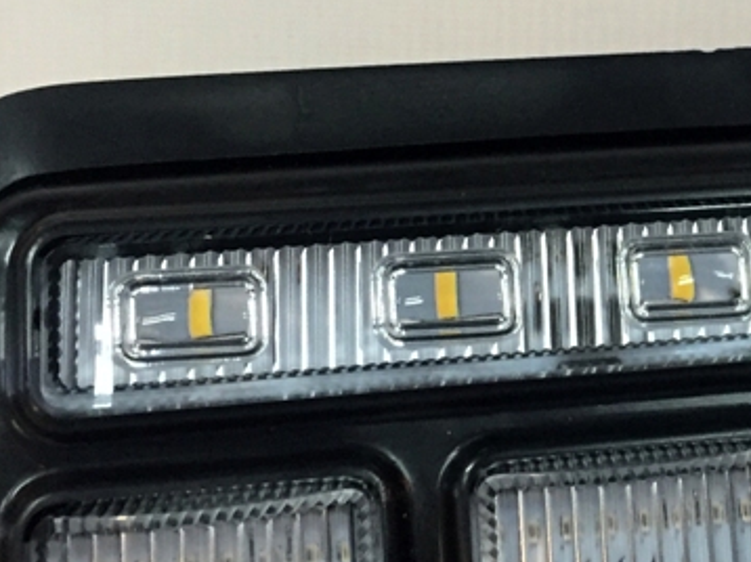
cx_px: 736
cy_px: 260
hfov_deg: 22.7
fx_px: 1799
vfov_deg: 17.8
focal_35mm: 83
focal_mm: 4.15
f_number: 2.2
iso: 250
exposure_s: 1/33
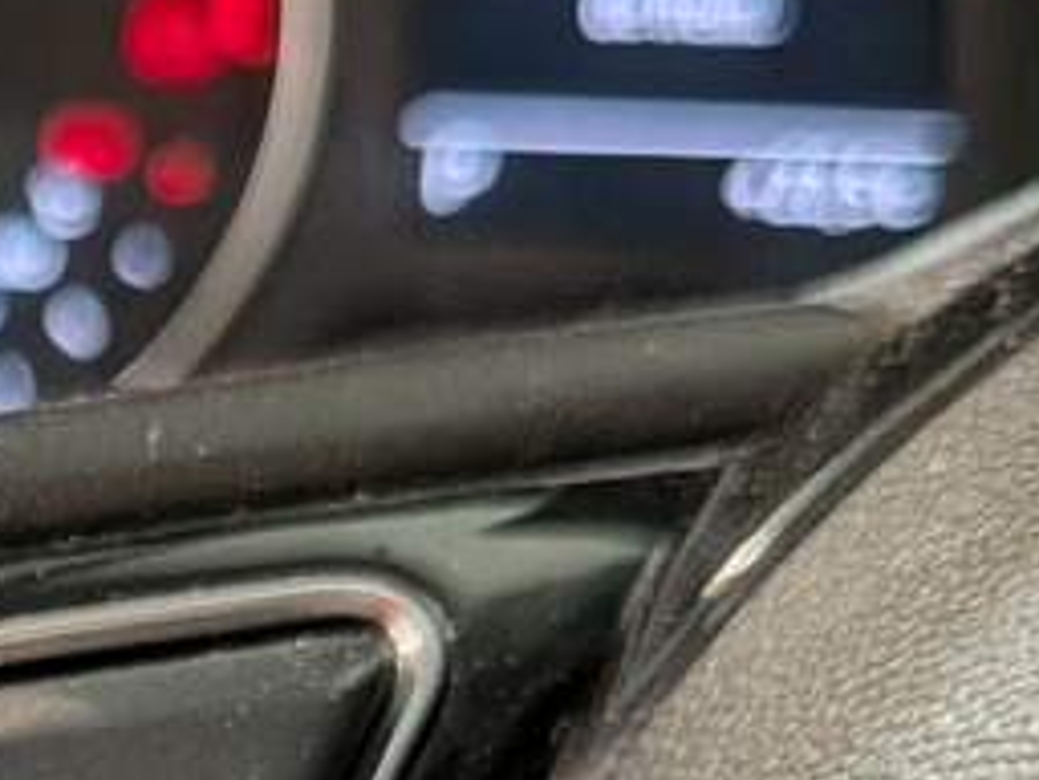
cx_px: -483
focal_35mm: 96
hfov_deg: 18.3
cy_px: 1182
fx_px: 2881
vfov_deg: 14.3
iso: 74
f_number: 1.7
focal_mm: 4.53
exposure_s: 1/60
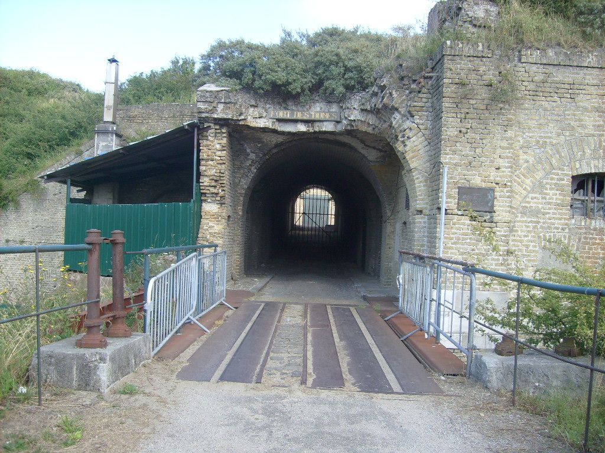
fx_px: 612
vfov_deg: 40.7
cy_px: 226
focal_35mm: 35
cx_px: 302
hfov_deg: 52.6
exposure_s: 1/350
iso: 80
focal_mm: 5.8
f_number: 2.8
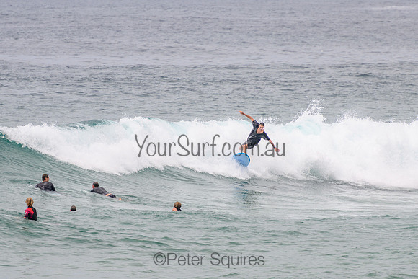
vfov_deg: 2.5
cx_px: 203
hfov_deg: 3.7
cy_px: 129
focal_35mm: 550
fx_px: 6391
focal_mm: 400
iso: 180
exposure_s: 1/2000
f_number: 5.6
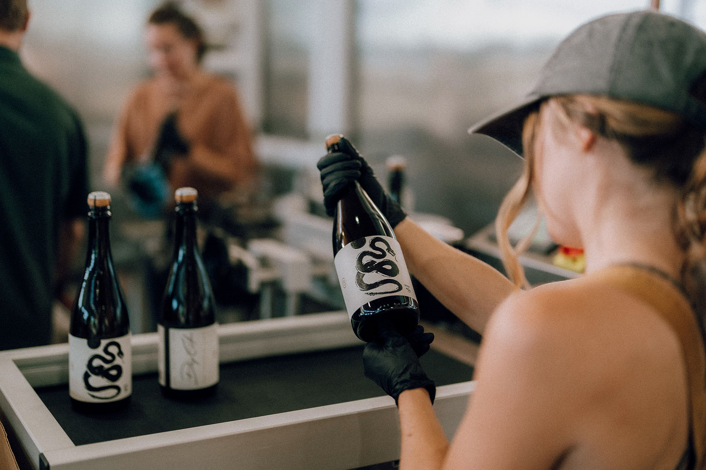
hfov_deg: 39.6
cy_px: 235
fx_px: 980
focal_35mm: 50
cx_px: 353
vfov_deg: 27.0
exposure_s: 1/250
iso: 250
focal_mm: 50
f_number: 1.2
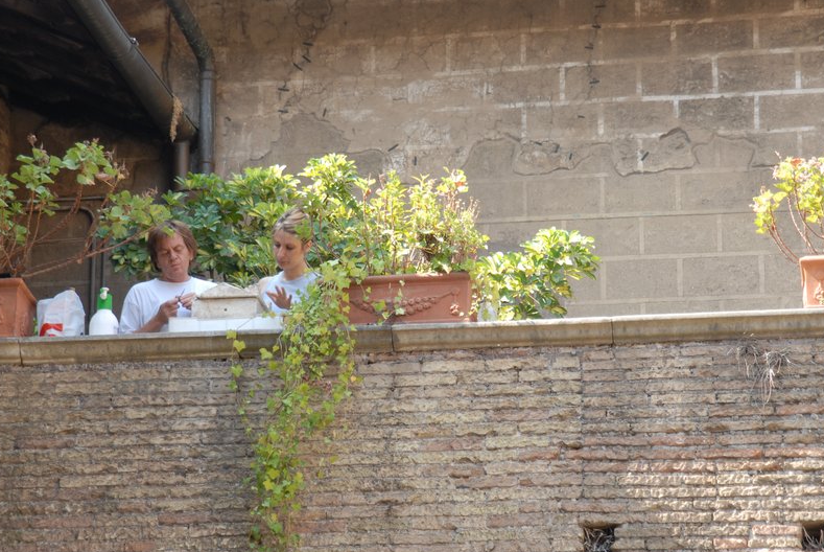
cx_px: 372
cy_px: 262
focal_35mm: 162
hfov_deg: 12.7
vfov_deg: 8.5
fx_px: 3704
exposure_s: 1/125
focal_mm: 85
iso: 200
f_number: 5.6
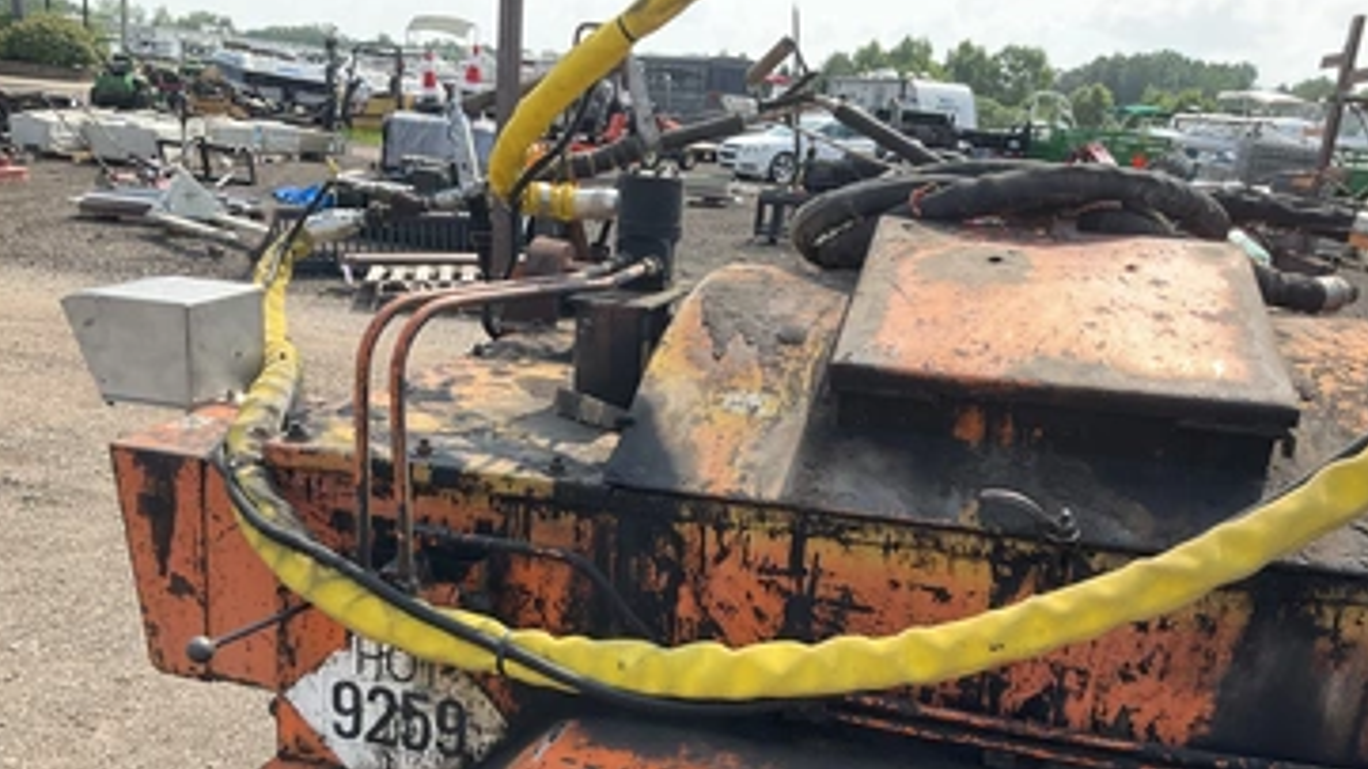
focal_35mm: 35
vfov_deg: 33.4
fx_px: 1269
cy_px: 523
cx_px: 701
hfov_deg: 56.6
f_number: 1.8
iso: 25
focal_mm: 3
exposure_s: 1/792
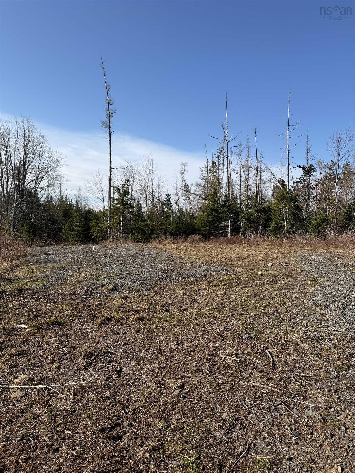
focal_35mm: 24
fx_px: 328
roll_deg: -1.8
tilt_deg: -3.3
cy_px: 236
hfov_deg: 56.8
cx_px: 178
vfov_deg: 71.6
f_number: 1.78
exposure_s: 1/4167
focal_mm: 6.76
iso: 80
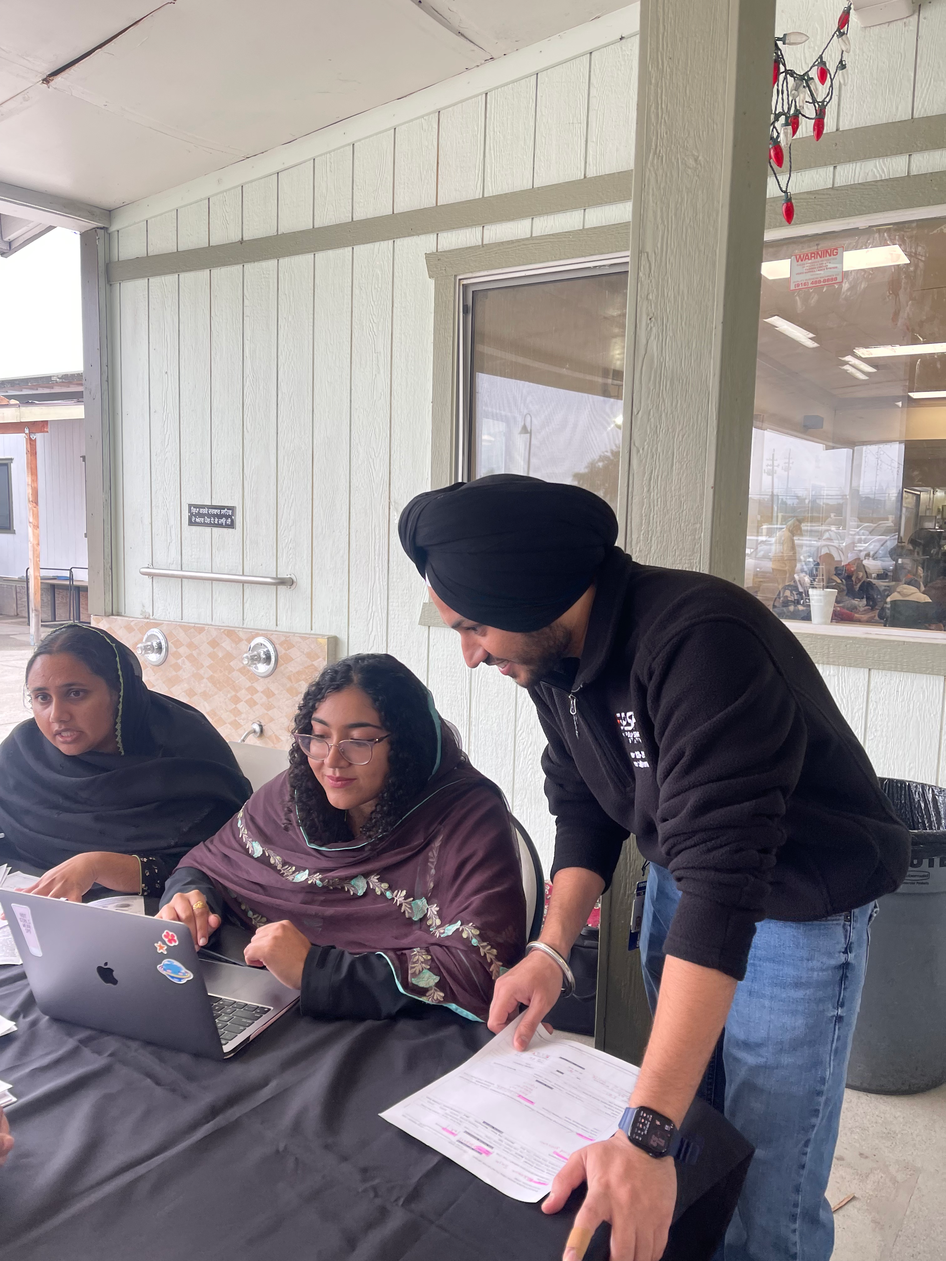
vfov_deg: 69.4
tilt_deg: -5.9
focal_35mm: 25
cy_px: 630
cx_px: 473
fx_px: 911
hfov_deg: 54.9
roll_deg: -3.7
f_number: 1.6
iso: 50
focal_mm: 5.1
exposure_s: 1/120
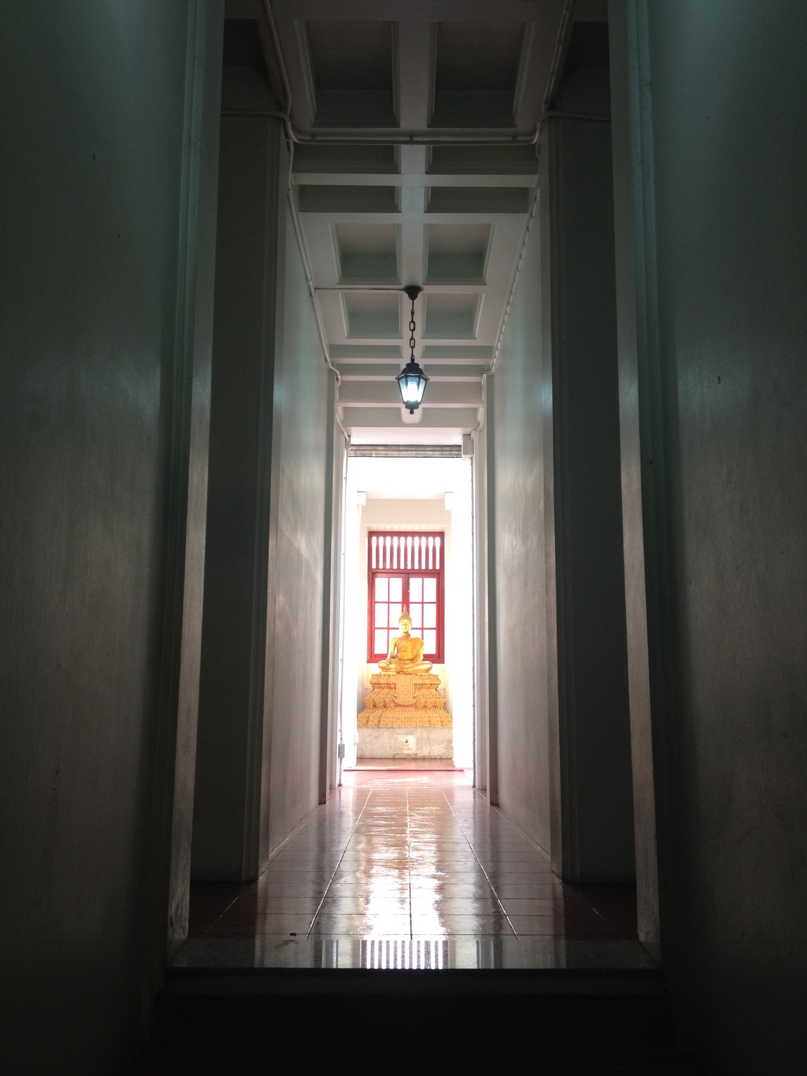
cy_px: 538
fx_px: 1088
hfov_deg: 40.7
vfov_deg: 52.6
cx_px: 404
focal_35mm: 35
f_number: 2.4
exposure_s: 1/30
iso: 64
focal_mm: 4.28
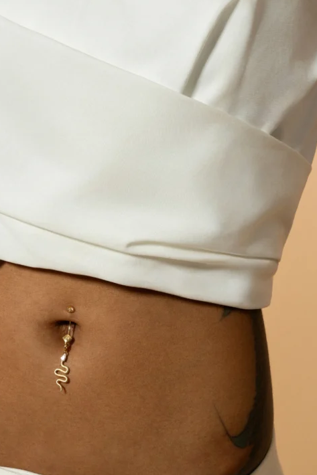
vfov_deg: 20.2
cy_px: 219
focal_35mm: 101
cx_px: 91
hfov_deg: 13.5
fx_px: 1335
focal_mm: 70
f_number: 10
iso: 100
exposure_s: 1/160
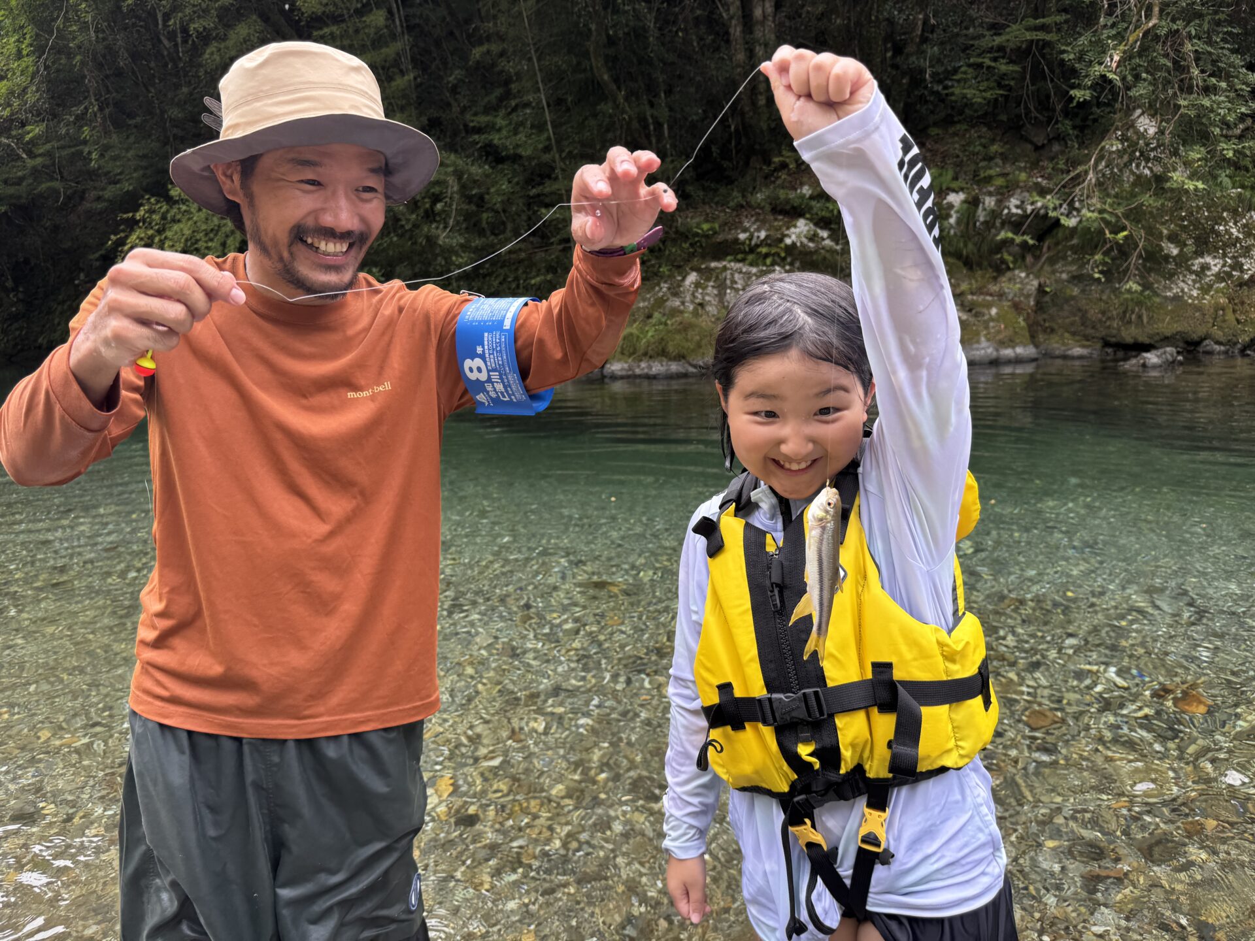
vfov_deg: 56.8
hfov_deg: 71.6
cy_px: 470
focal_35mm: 24
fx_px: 870
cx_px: 628
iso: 64
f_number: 1.78
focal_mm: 6.76
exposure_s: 1/252
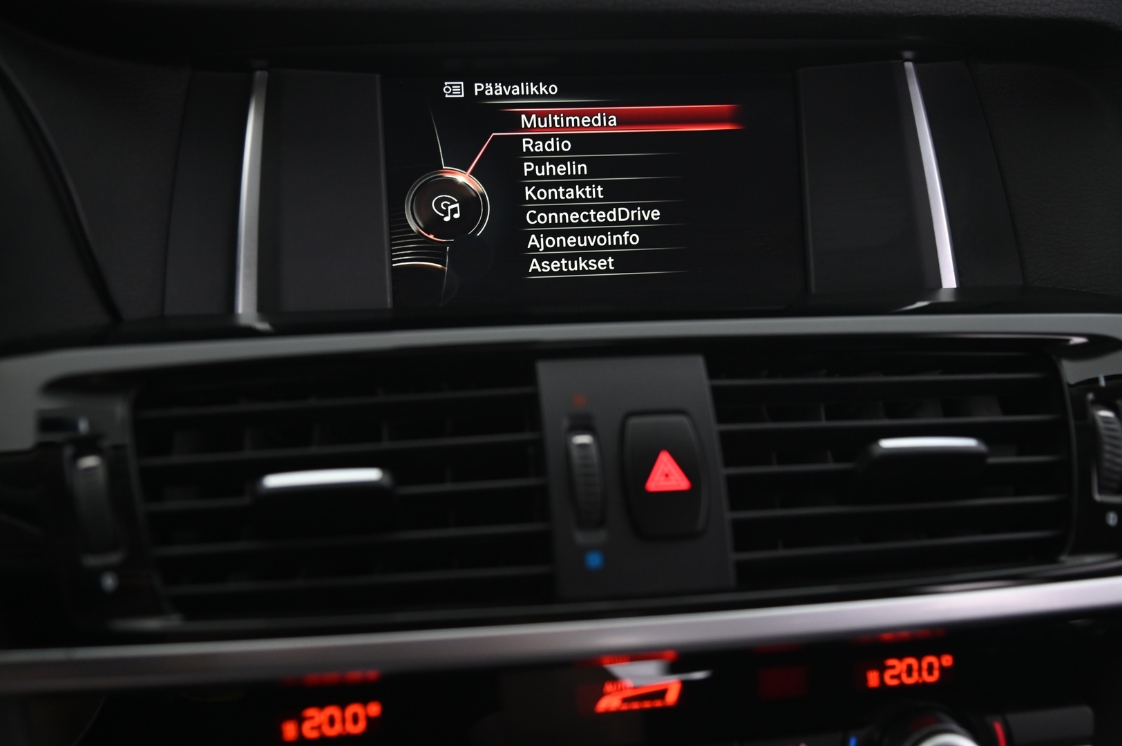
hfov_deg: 41.1
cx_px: 561
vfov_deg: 28.0
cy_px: 373
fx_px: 1495
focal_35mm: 48
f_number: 4
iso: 2000
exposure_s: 1/20
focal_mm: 48
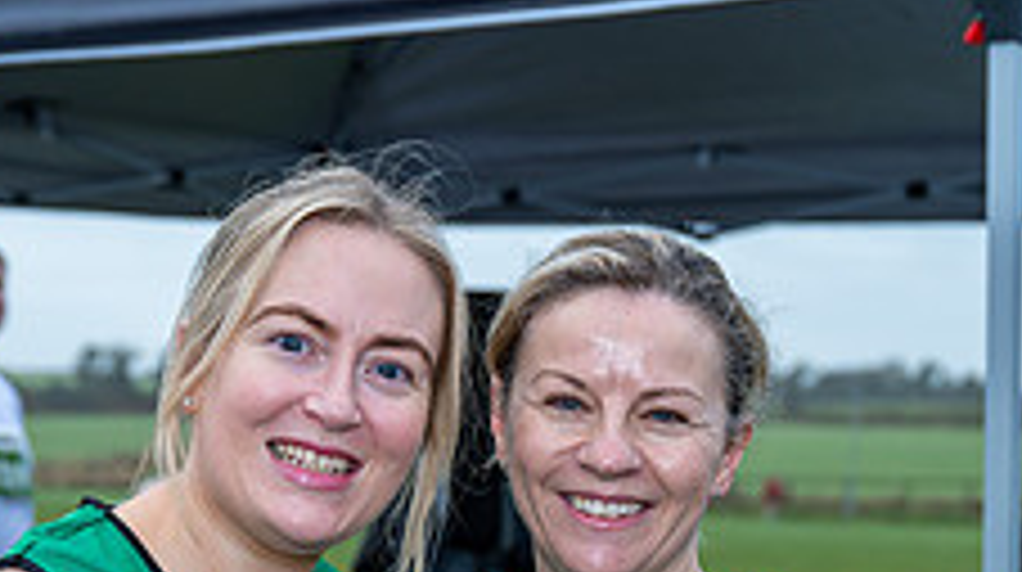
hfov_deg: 18.2
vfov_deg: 9.9
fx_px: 3194
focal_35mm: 118
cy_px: 826
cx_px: 482
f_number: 4
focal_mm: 44
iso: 100
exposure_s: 1/200
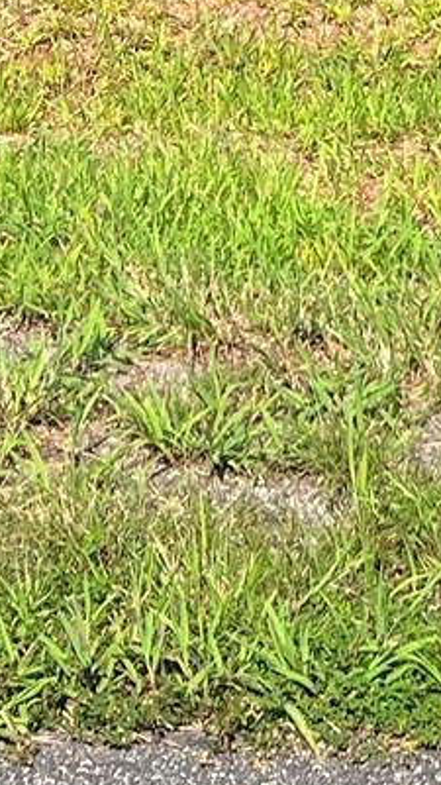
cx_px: 335
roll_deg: -1.1
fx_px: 3014
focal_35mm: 145
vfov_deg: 13.1
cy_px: -716
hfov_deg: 8.4
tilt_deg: -5.3
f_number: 1.5
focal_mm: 5.7
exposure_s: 1/1511
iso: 50
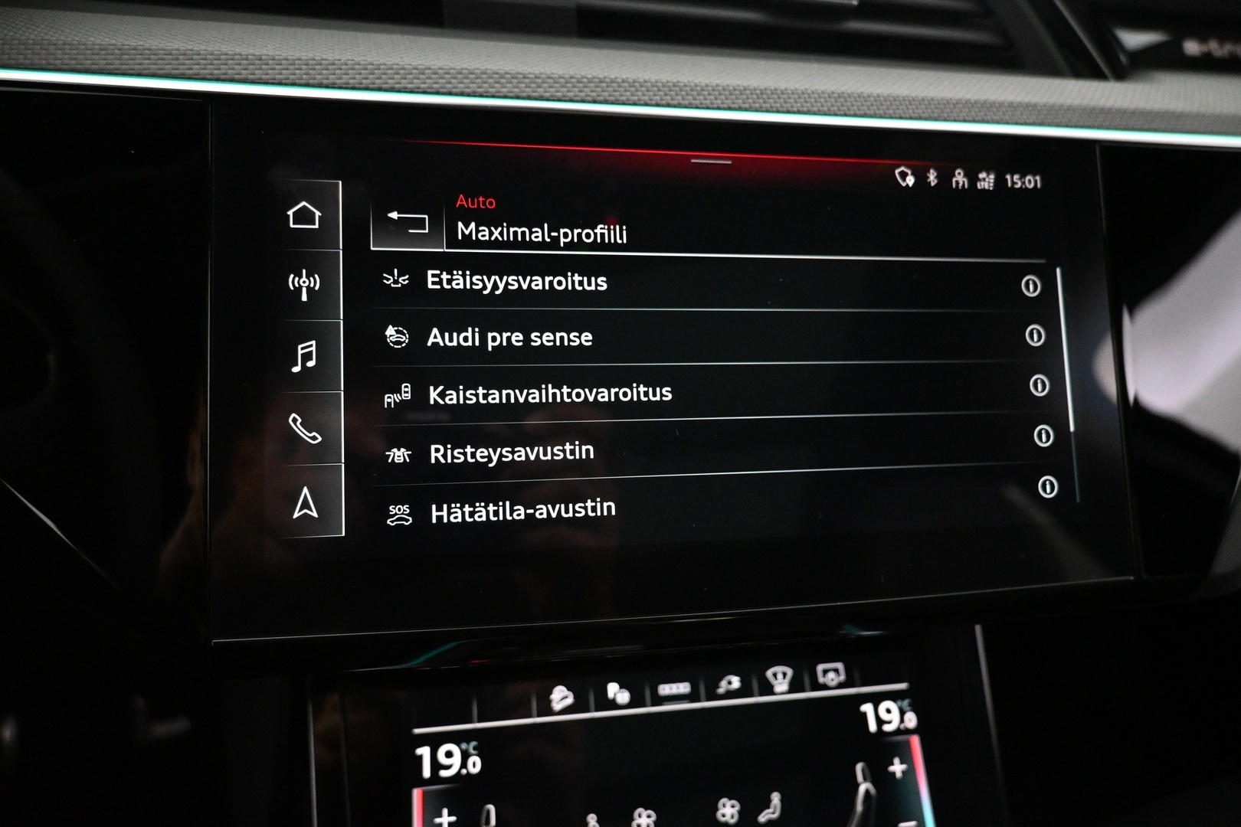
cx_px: 620
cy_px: 414
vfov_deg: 53.1
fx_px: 827
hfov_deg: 73.7
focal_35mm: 24
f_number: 3.5
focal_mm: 16
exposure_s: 1/50
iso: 4000
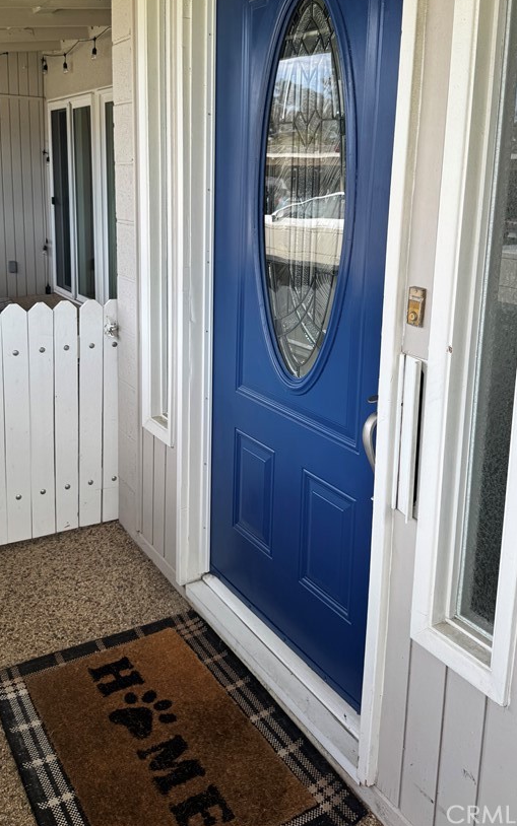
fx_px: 721
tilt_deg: -10.7
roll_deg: -1.8
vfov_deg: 58.9
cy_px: 309
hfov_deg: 39.4
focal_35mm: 32
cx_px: 258
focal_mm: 6.76
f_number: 1.78
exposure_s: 1/715
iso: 80
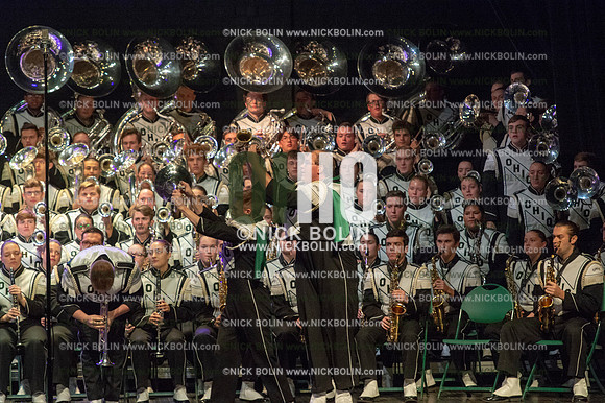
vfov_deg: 6.2
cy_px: 202
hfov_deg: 9.4
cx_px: 302
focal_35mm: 220
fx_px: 3695
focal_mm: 220
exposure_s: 1/400
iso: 8000
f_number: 5.6
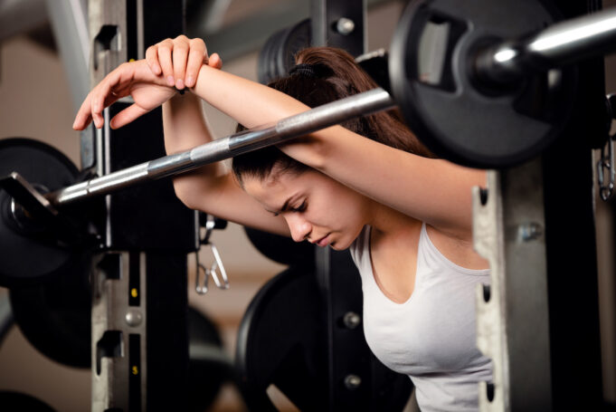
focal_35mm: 195
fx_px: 3339
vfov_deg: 7.1
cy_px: 206
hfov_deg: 10.5
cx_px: 308
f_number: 3.5
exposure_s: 1/200
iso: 200
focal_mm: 195
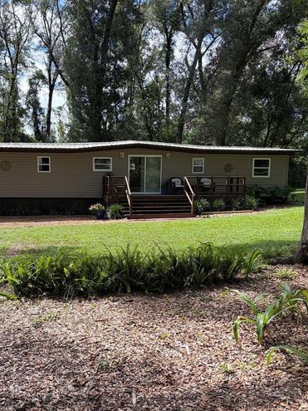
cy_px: 237
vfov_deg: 52.4
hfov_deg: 40.5
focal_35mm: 35
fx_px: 415
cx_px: 122
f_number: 1.6
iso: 64
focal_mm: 5.96
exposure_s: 1/1196
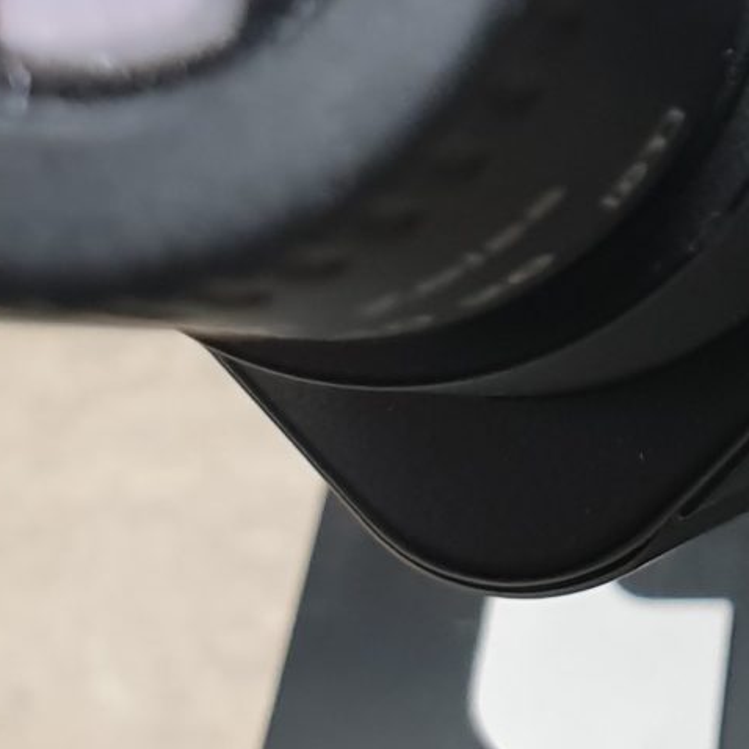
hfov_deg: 13.4
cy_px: -379
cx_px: 1113
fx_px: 3011
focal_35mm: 123
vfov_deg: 13.4
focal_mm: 4.3
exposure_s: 1/50
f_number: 2.4
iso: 100
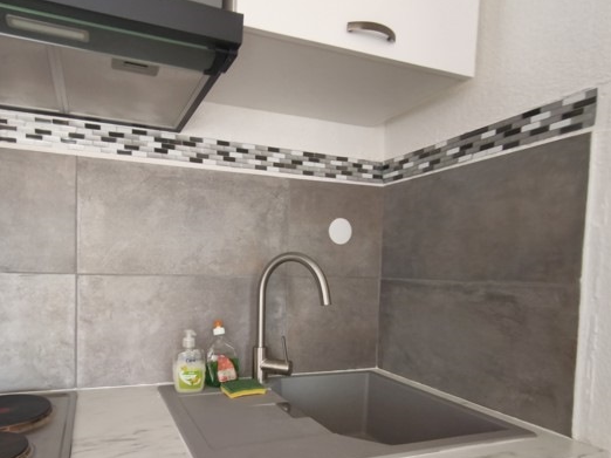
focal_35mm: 23
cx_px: 225
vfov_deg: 58.1
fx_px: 406
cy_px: 288
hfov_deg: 72.6
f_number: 2.2
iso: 153
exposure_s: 1/50
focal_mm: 1.91
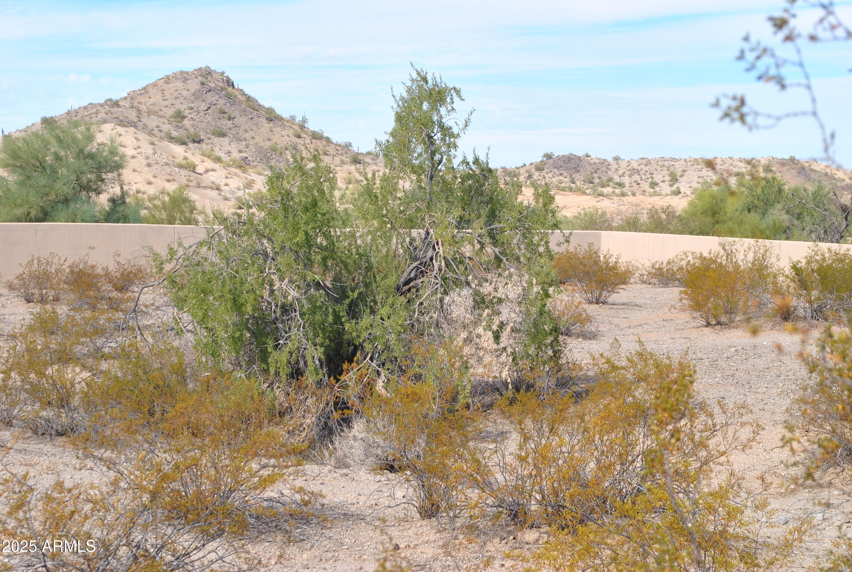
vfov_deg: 18.3
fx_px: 1779
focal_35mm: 75
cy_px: 286
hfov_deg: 26.9
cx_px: 426
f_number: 10
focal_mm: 50
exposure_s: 1/250
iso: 180
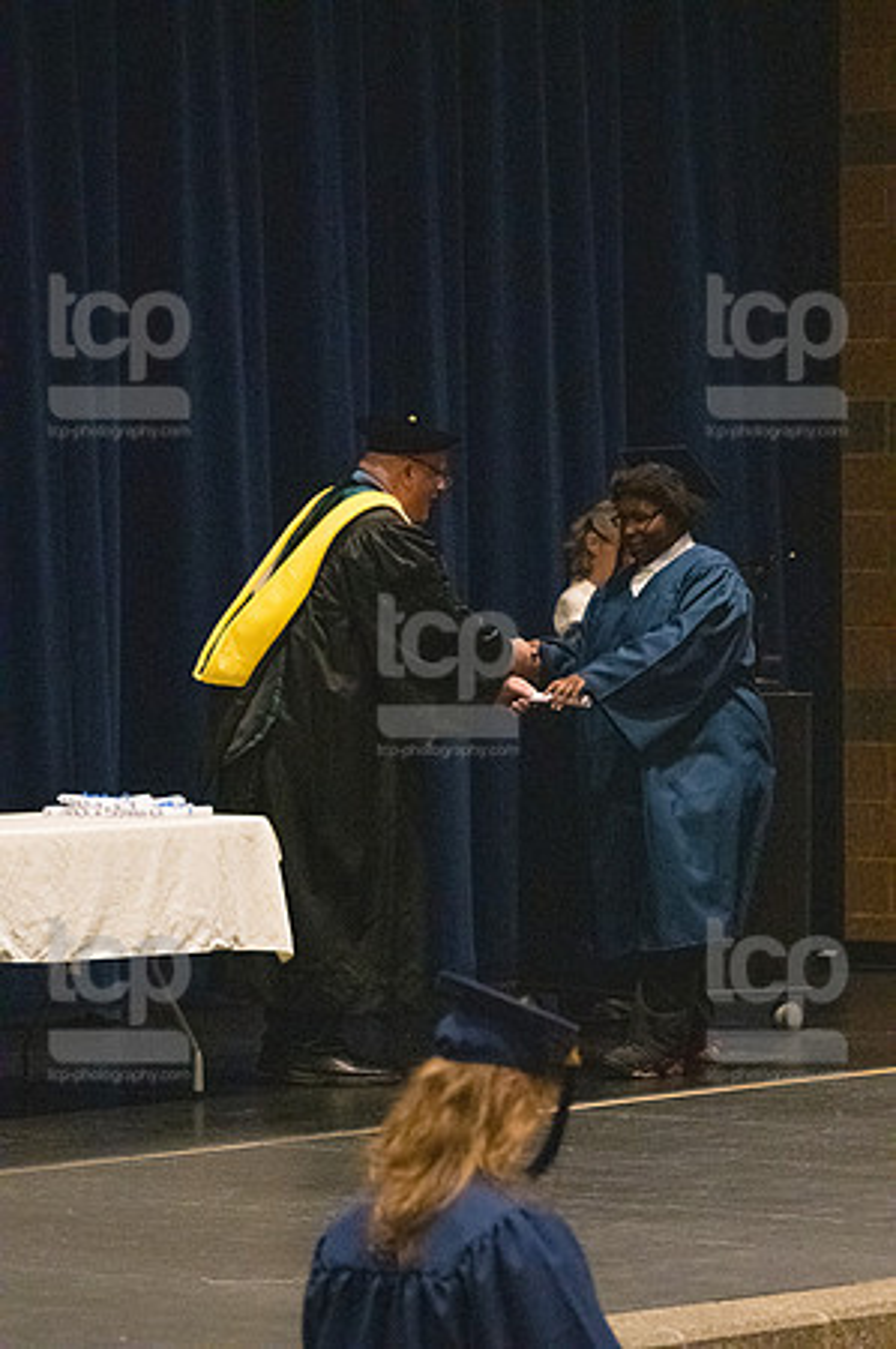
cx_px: 448
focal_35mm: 165
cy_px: 674
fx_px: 6174
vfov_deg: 12.5
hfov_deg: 8.3
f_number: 3.2
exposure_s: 1/400
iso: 10000
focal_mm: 110
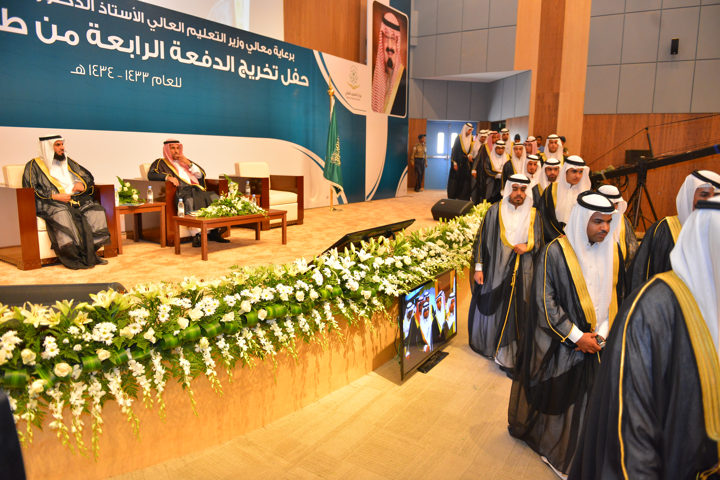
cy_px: 240
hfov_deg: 73.7
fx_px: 480
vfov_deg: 53.1
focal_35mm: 24
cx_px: 360
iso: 2000
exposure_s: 1/250
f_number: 2.8
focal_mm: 24
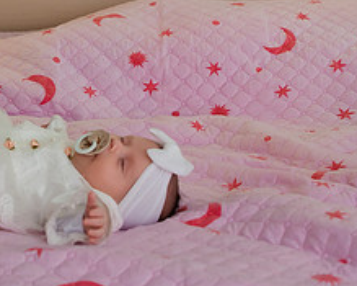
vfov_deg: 14.6
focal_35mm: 101
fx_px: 1067
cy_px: -88
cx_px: 113
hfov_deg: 18.9
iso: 200
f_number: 4.5
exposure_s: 1/125
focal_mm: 32
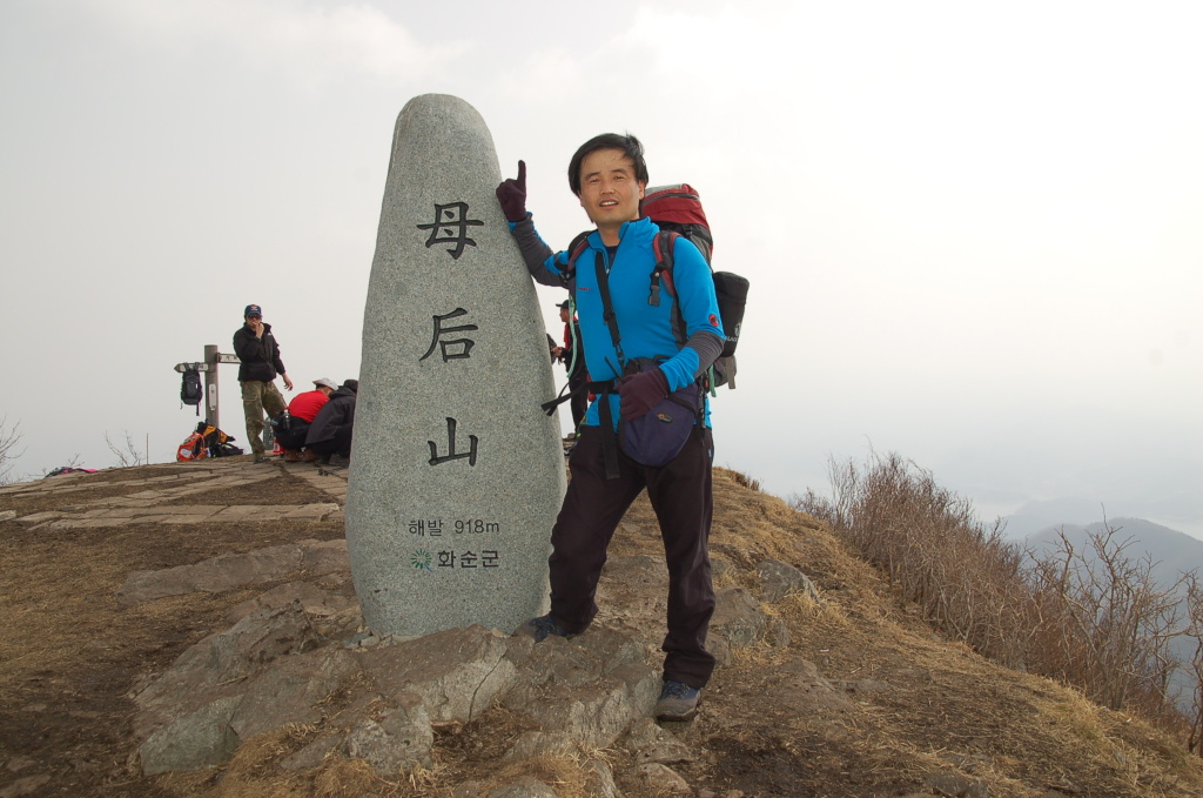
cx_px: 602
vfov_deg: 45.5
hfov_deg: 64.6
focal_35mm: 28
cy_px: 399
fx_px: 951
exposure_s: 1/500
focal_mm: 19
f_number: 7.1
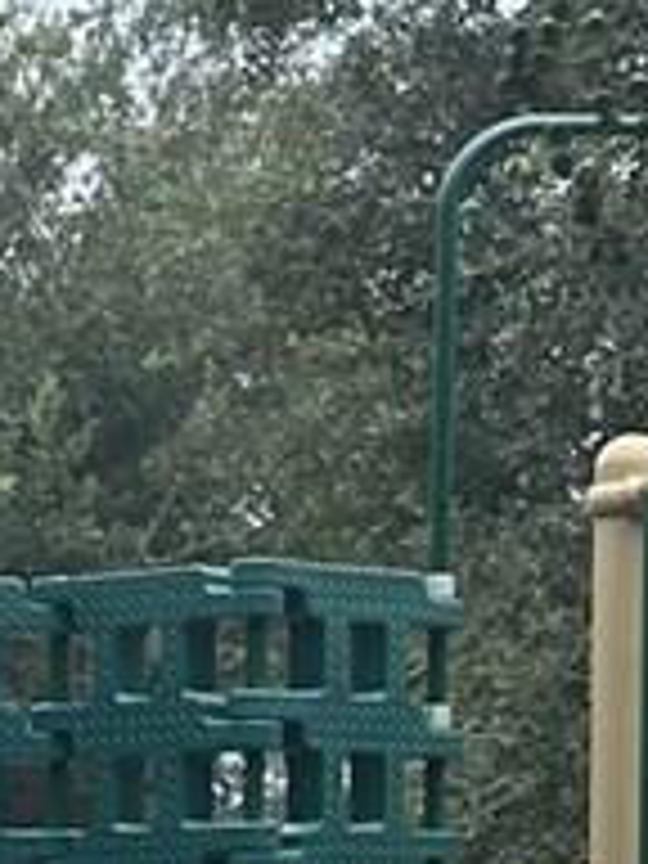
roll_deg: -0.5
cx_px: -1048
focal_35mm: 200
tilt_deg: +0.7
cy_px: 1030
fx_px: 4992
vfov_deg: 9.8
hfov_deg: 6.9
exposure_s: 1/2155
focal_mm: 6.86
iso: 80
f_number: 1.78
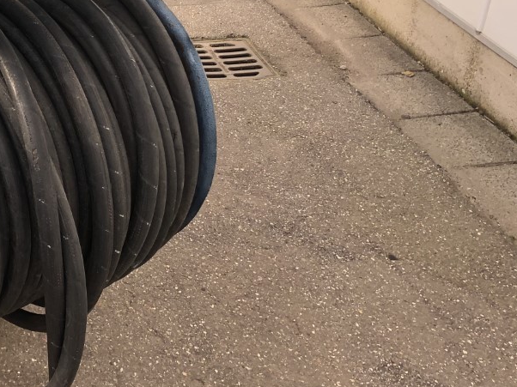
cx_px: -64
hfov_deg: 26.5
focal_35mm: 67
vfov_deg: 21.5
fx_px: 1000
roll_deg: +1.4
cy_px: 50
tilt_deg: -25.4
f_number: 1.8
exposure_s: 1/312
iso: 20
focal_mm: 4
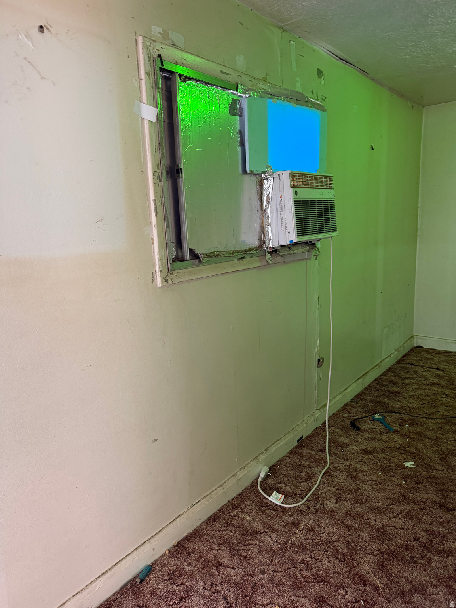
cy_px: 304
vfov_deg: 71.6
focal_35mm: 24
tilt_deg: -9.8
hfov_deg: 56.8
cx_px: 228
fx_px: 422
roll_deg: +2.6
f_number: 1.78
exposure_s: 1/60
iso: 320
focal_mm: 6.76
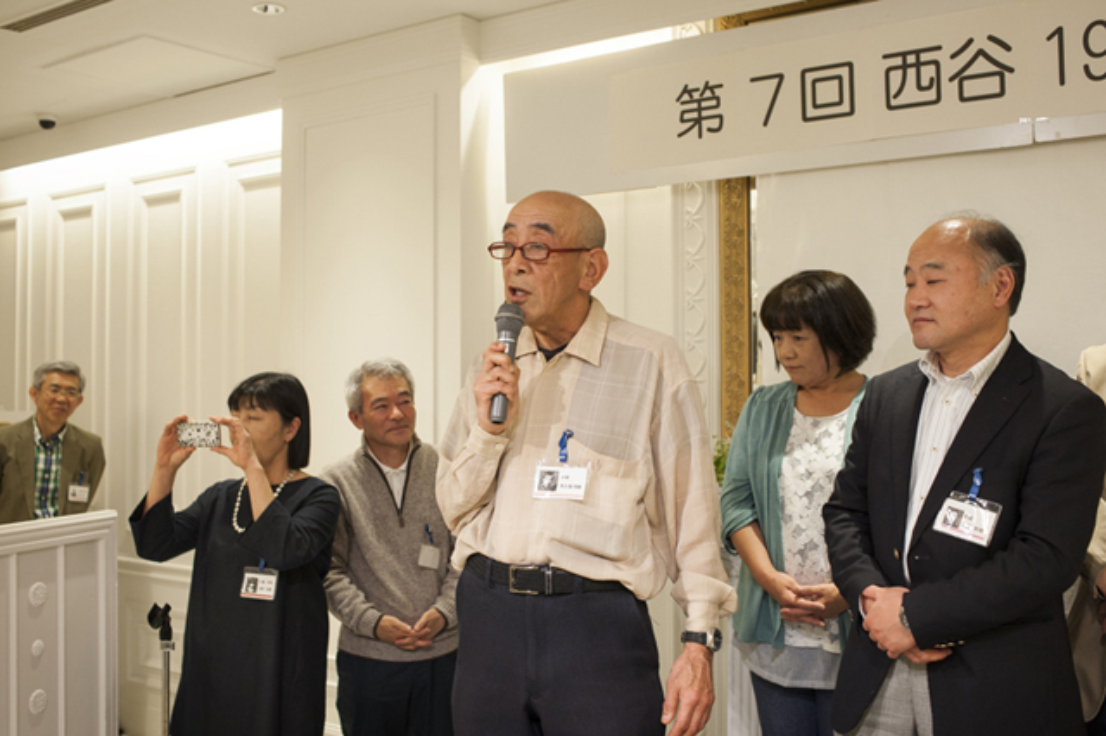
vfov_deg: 37.8
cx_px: 553
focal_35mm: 35
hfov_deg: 54.5
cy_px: 368
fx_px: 1075
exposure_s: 1/100
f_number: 5.6
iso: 400
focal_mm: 35
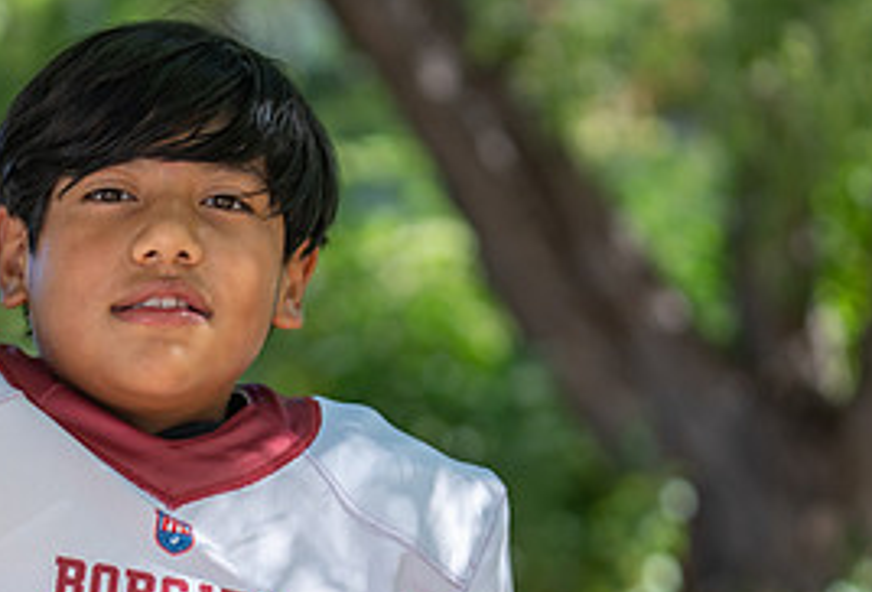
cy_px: 527
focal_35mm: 160
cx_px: 149
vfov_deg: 8.7
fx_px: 3898
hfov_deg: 12.7
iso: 160
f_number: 2.8
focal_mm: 70
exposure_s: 1/320
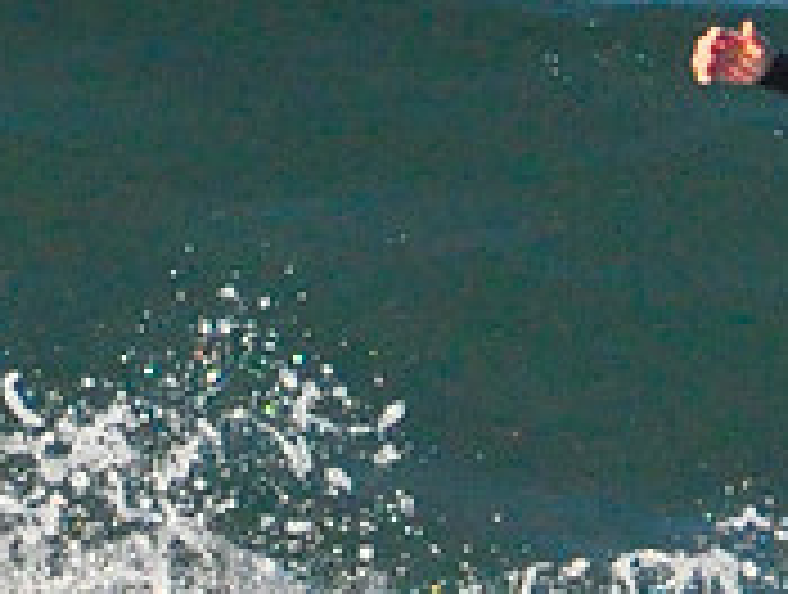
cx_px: 1288
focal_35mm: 1431
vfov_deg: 1.0
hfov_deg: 1.4
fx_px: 32642
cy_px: 331
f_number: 10
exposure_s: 1/4000
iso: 3200
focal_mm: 300
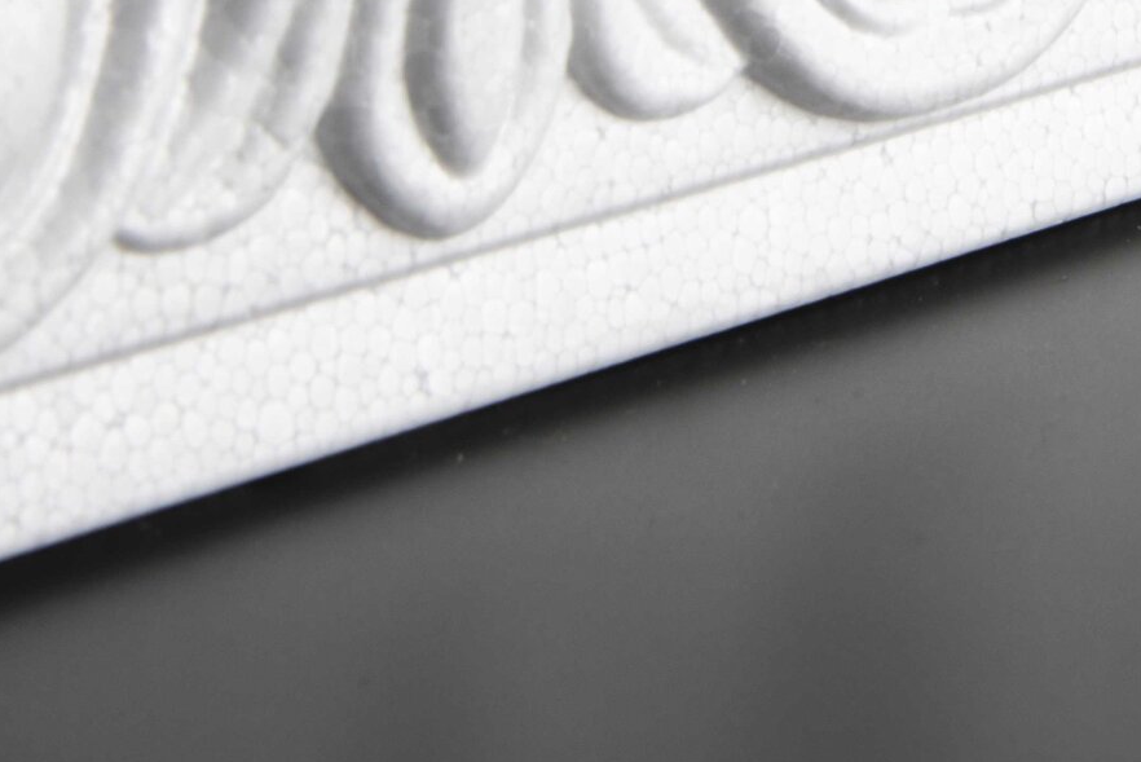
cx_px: 962
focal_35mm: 187
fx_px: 5930
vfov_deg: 7.2
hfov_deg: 10.9
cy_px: -433
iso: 100
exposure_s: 1/30
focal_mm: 55
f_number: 22
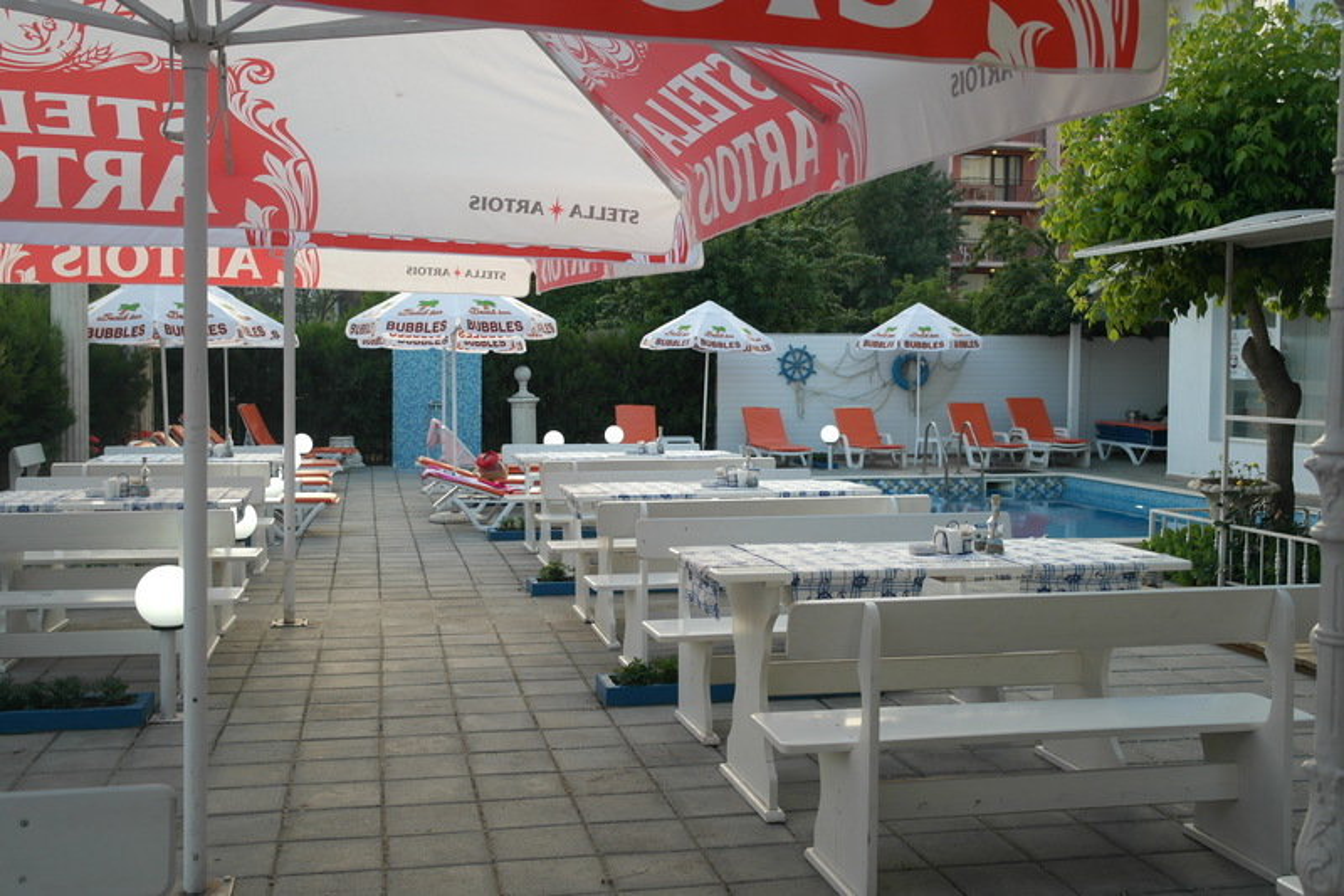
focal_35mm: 40
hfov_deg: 48.5
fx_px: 1493
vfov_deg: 33.4
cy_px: 448
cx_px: 672
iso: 200
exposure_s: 1/100
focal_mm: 26
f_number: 4
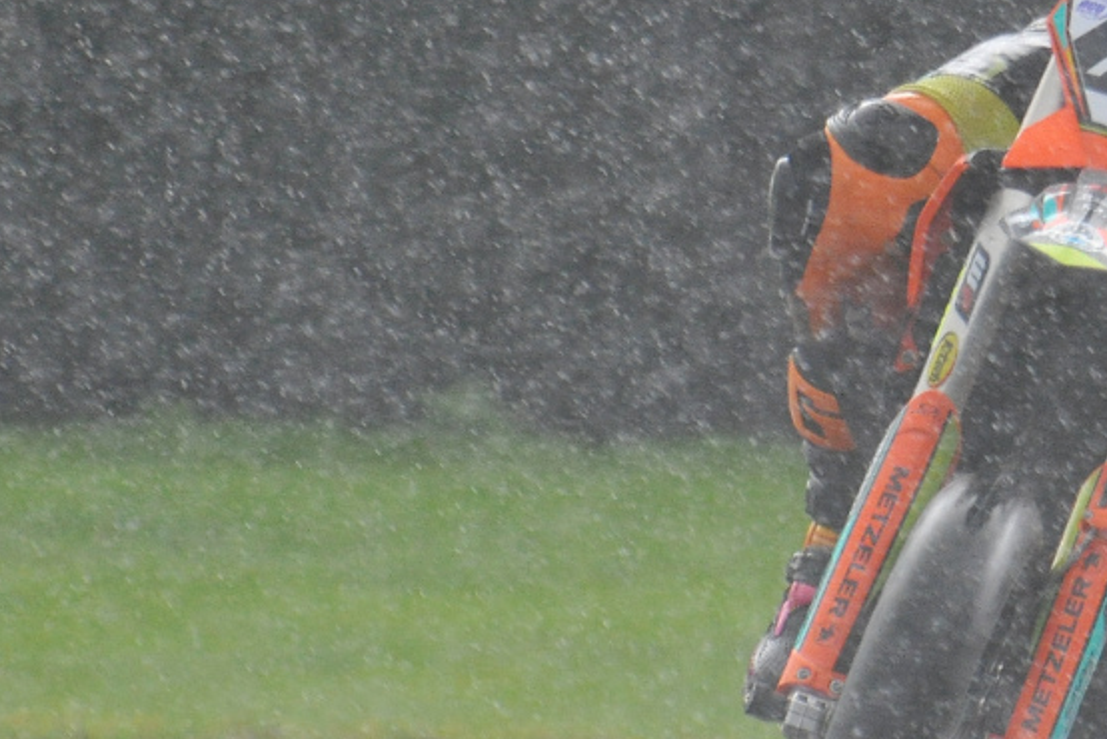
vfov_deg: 0.9
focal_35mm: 1515
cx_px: 941
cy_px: 121
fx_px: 46608
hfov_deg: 1.4
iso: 1000
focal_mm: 420
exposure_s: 1/800
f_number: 7.1
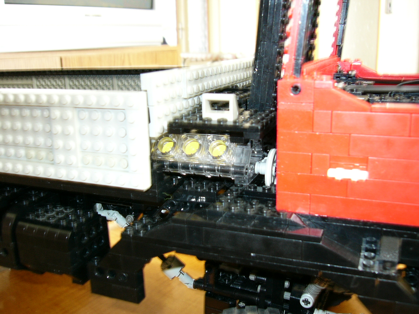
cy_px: 157
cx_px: 210
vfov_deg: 40.7
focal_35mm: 35
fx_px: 424
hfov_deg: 52.6
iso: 100
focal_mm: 5.8
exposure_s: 1/1.3
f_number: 2.8
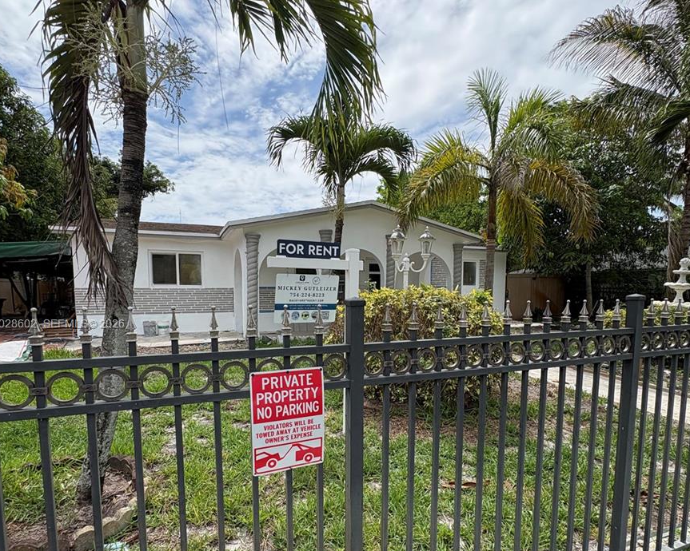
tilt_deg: -5.0
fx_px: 388
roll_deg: +0.1
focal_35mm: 19
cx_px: 337
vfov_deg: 70.2
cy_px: 325
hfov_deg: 83.3
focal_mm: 2.22
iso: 50
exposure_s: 1/2083
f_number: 2.2
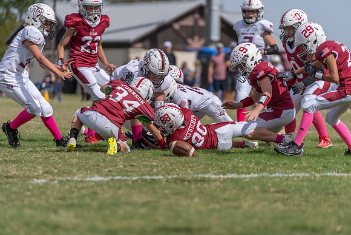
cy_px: 118
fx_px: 1950
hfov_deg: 10.3
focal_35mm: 200
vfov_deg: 6.9
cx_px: 176
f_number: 3.2
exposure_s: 1/2000
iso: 100
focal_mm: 200
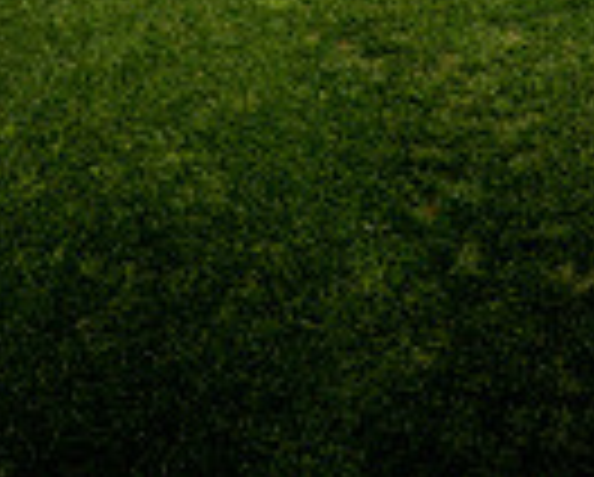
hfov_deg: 27.8
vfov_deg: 16.6
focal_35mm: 64
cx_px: 590
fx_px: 1127
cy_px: -531
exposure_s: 1/800
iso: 400
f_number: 11
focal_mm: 20
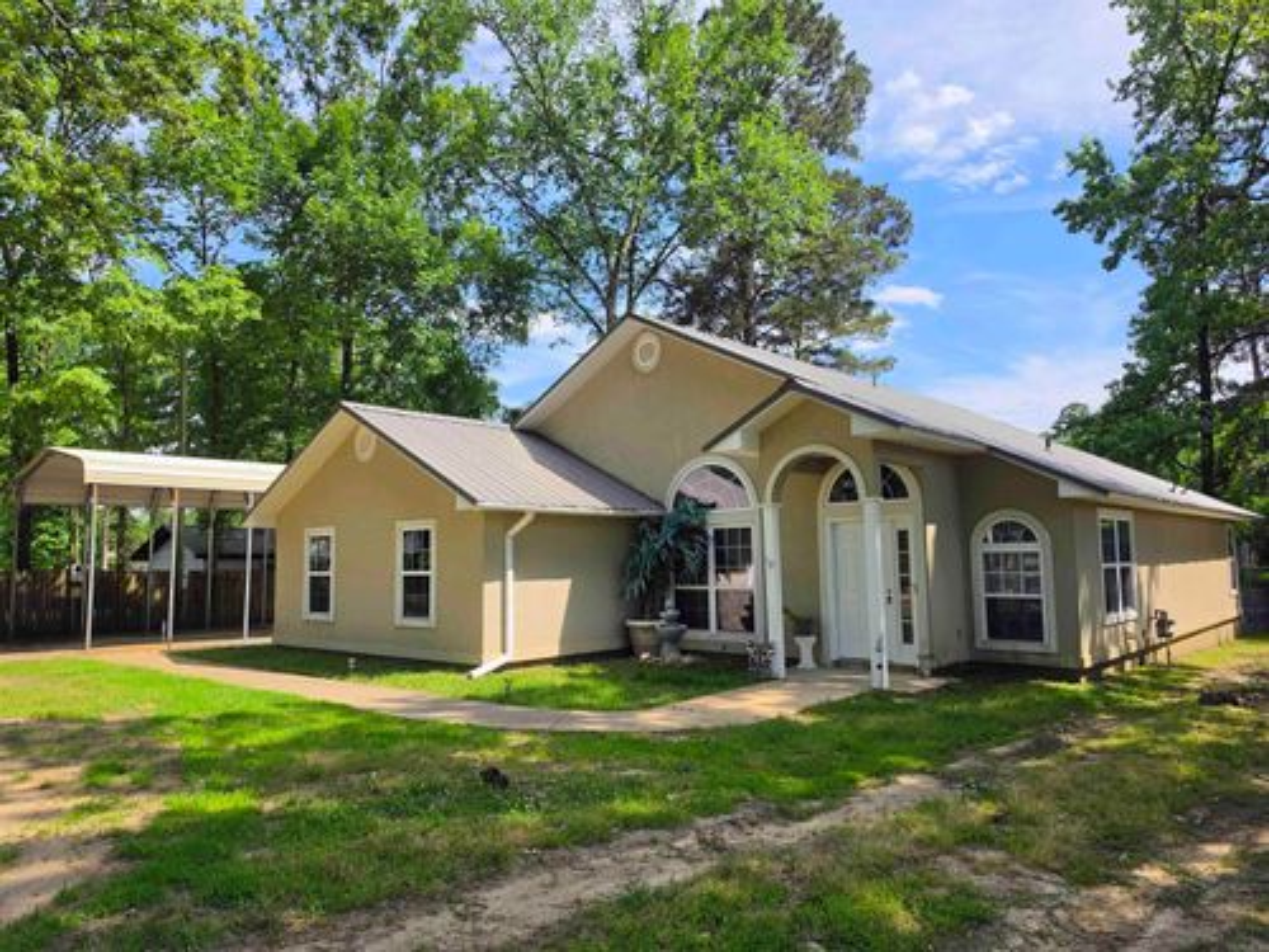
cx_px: 634
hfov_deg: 73.9
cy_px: 476
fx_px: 843
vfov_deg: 58.9
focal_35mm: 23
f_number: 1.4
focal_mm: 6.5
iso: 64
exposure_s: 1/4887
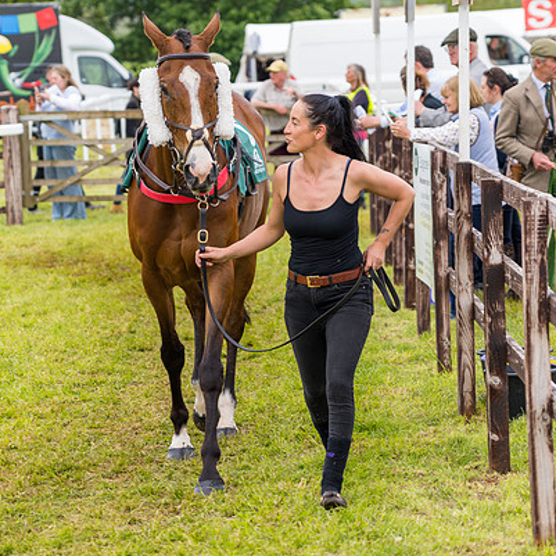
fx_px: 2780
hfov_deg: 11.4
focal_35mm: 153
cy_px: 269
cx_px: 288
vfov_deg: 11.4
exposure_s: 1/125
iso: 50
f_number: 4
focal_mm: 105
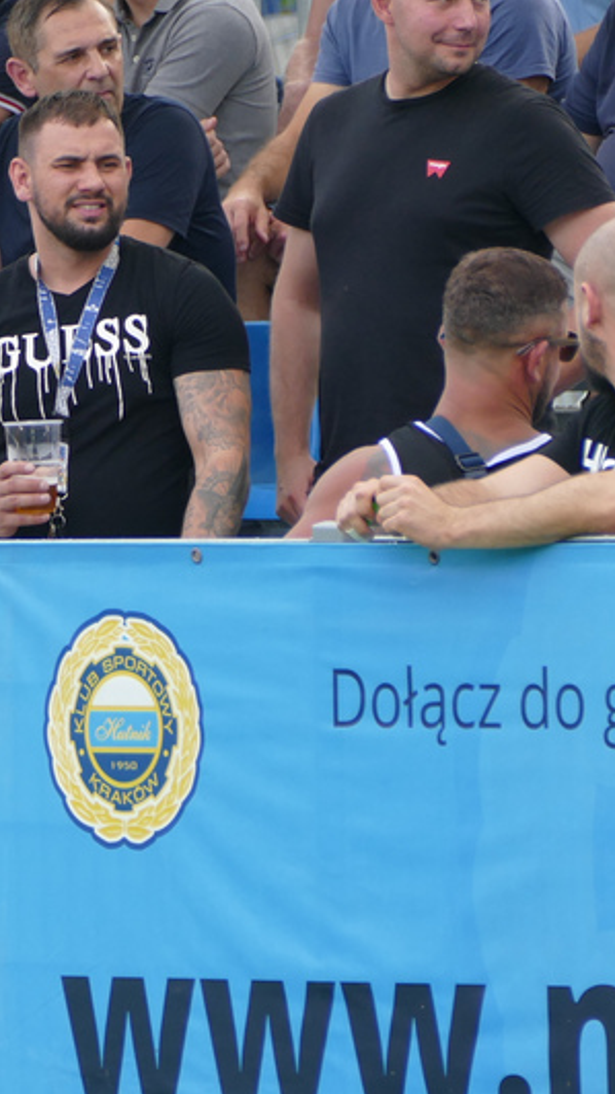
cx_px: 78
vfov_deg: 2.4
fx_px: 26282
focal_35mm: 906
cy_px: 312
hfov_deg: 1.3
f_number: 4
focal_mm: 146
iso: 160
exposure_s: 1/250
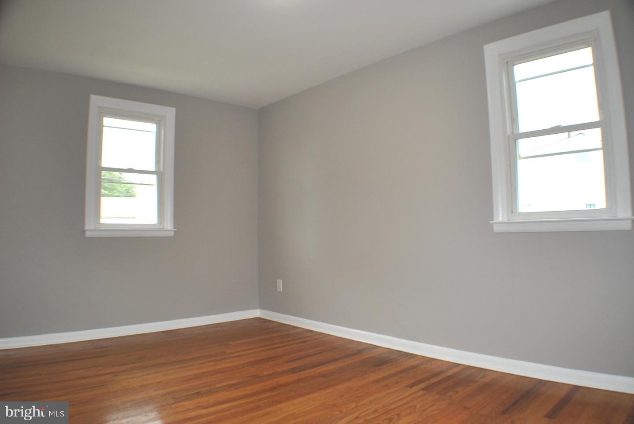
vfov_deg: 43.7
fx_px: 529
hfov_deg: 61.9
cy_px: 212
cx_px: 317
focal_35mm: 30
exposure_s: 1/60
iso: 200
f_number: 3.8
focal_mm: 20
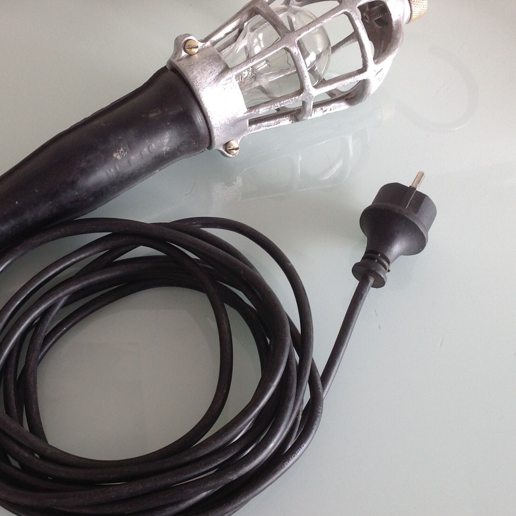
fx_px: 911
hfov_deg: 31.5
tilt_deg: -56.4
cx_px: 204
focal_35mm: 54
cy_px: 211
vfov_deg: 31.6
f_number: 2.4
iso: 64
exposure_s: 1/60
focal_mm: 4.28
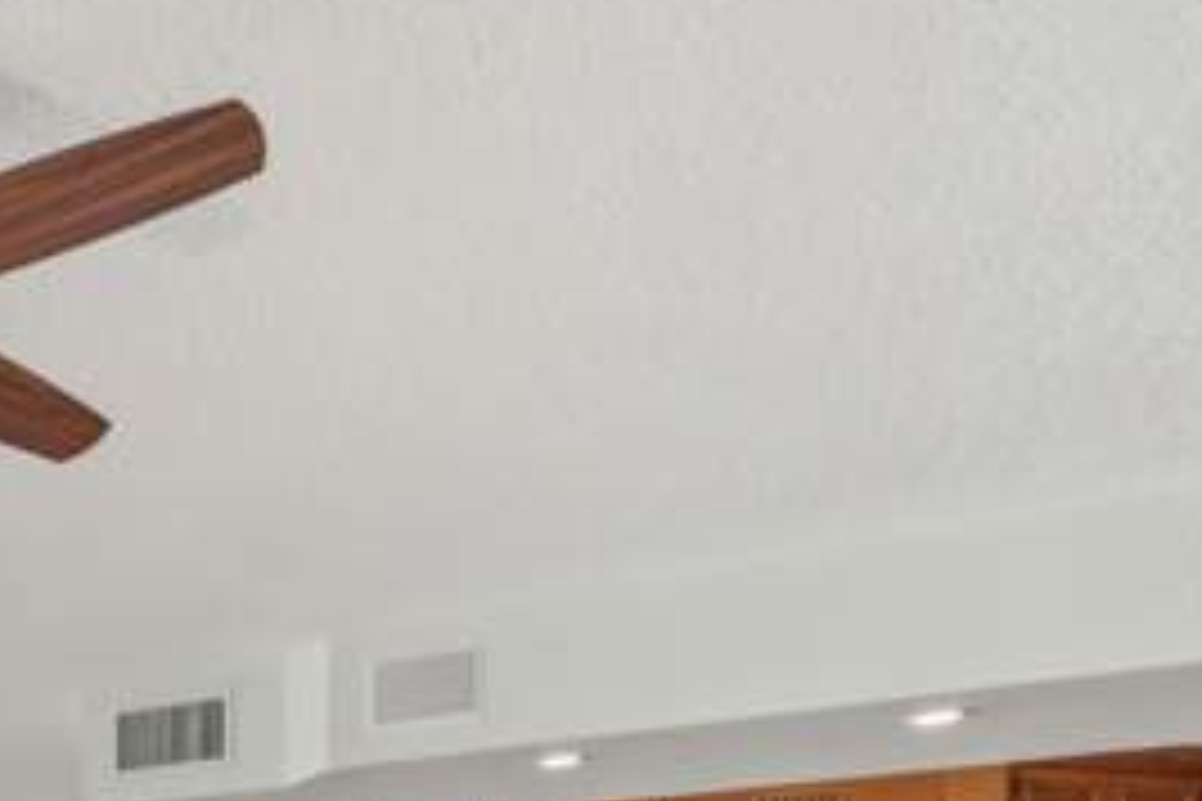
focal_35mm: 42
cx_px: -261
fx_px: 1402
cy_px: 1132
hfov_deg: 35.7
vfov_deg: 25.6
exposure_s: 1/15
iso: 250
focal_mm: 14
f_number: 9
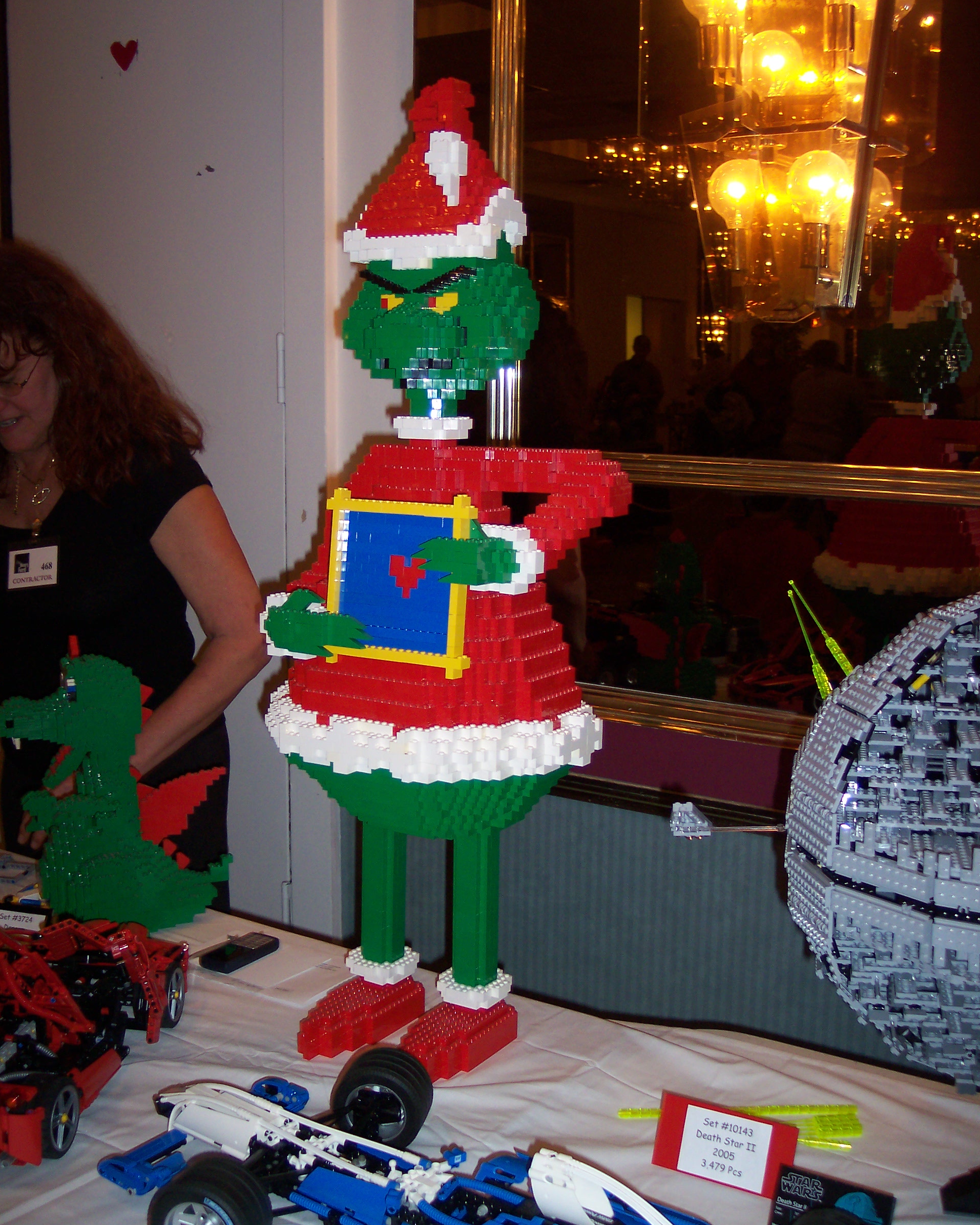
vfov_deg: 45.8
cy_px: 600
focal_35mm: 40
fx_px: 1450
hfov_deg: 37.3
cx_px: 490
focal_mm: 8
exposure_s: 1/30
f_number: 2.8
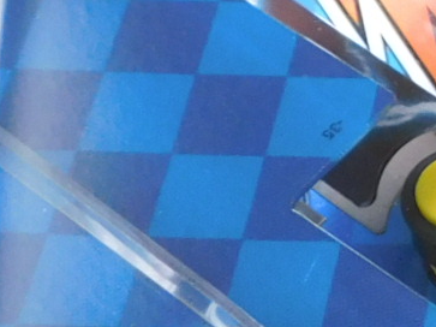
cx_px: 900
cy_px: -120
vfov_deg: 10.1
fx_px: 1813
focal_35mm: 144
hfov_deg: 12.0
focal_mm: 4
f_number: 3
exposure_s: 1/30
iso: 140
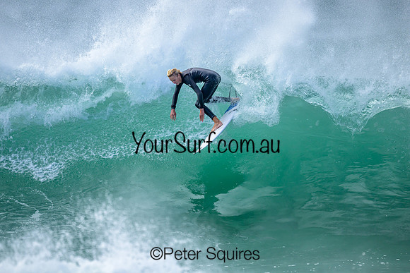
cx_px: 207
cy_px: 135
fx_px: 9200
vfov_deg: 1.7
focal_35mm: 808
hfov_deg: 2.6
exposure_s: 1/2000
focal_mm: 800
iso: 450
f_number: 6.3
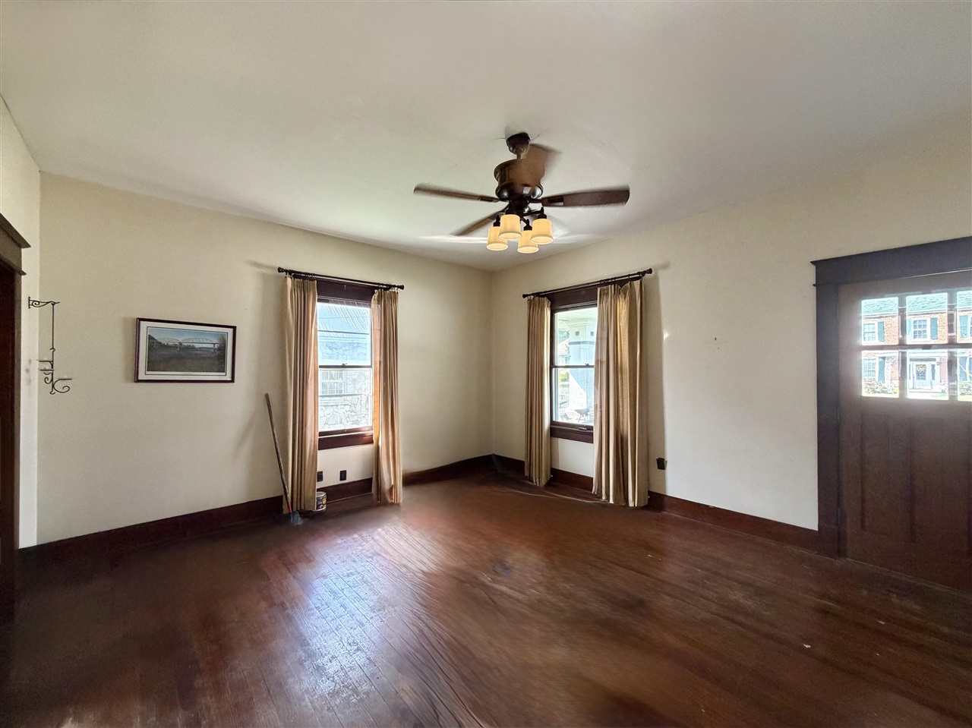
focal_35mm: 14
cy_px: 364
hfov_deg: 102.1
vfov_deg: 85.6
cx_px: 486
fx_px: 393
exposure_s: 1/83
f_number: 2.2
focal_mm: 2.22
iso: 320
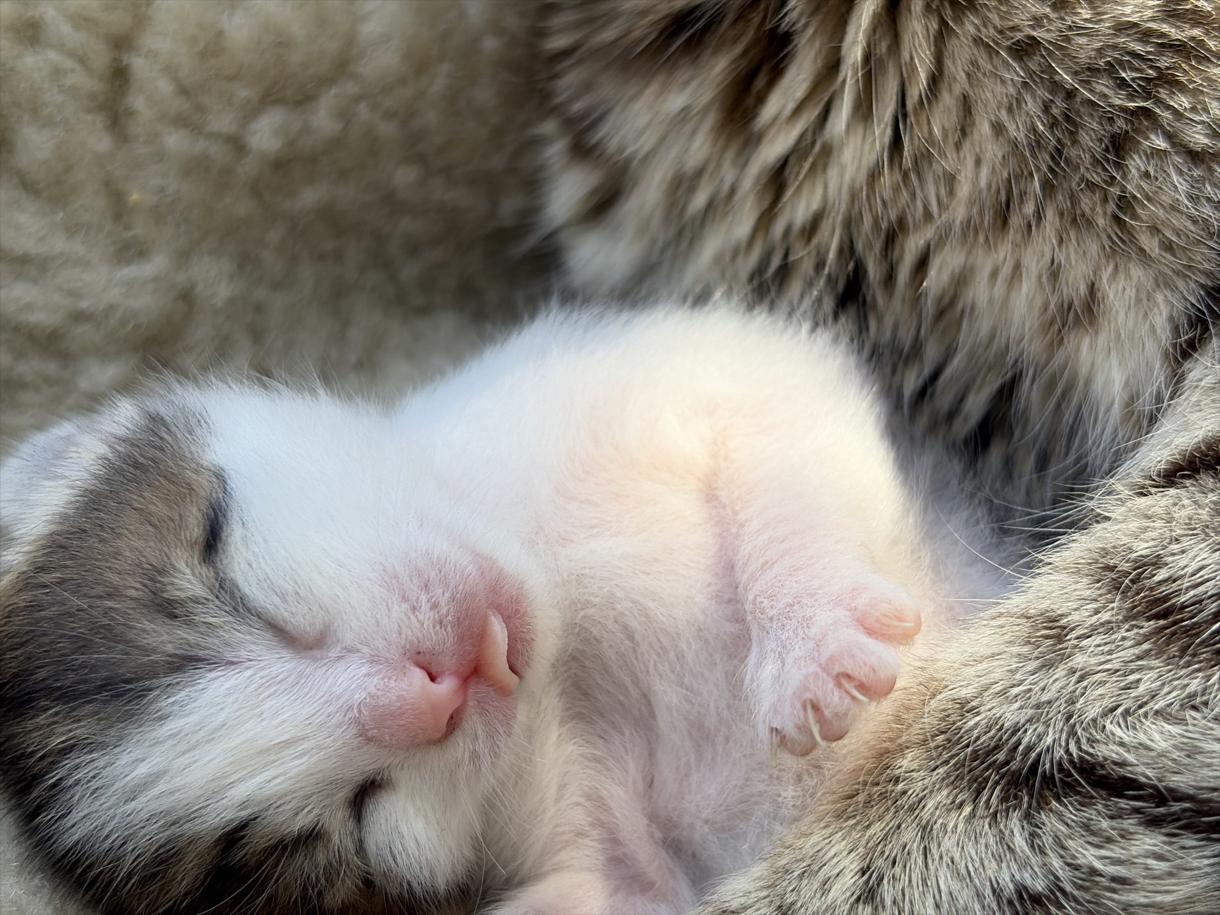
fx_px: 1833
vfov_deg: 28.0
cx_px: 610
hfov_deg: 36.8
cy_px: 458
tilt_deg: -41.6
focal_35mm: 52
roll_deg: +1.8
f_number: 1.6
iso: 25
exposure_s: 1/153
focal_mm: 5.96
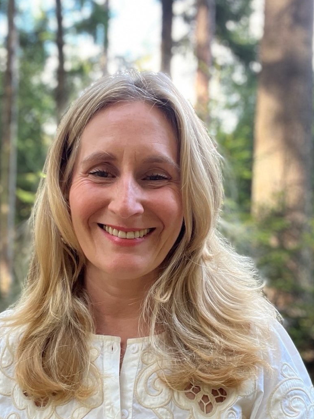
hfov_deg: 32.9
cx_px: 144
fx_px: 532
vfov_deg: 42.5
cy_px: 273
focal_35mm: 44
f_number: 2.2
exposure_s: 1/60
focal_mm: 2.71
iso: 100
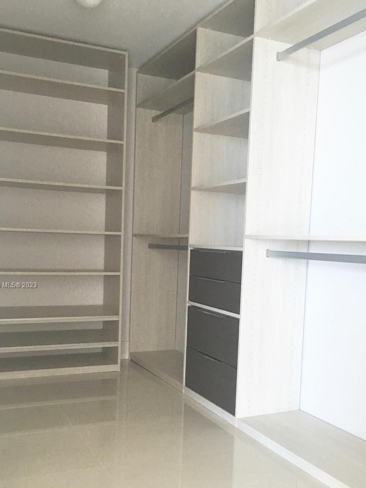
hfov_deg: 37.7
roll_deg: -2.2
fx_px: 536
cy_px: 286
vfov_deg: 48.8
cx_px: 179
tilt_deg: -4.2
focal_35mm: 38
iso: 80
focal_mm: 4.15
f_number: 2.2
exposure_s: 1/30
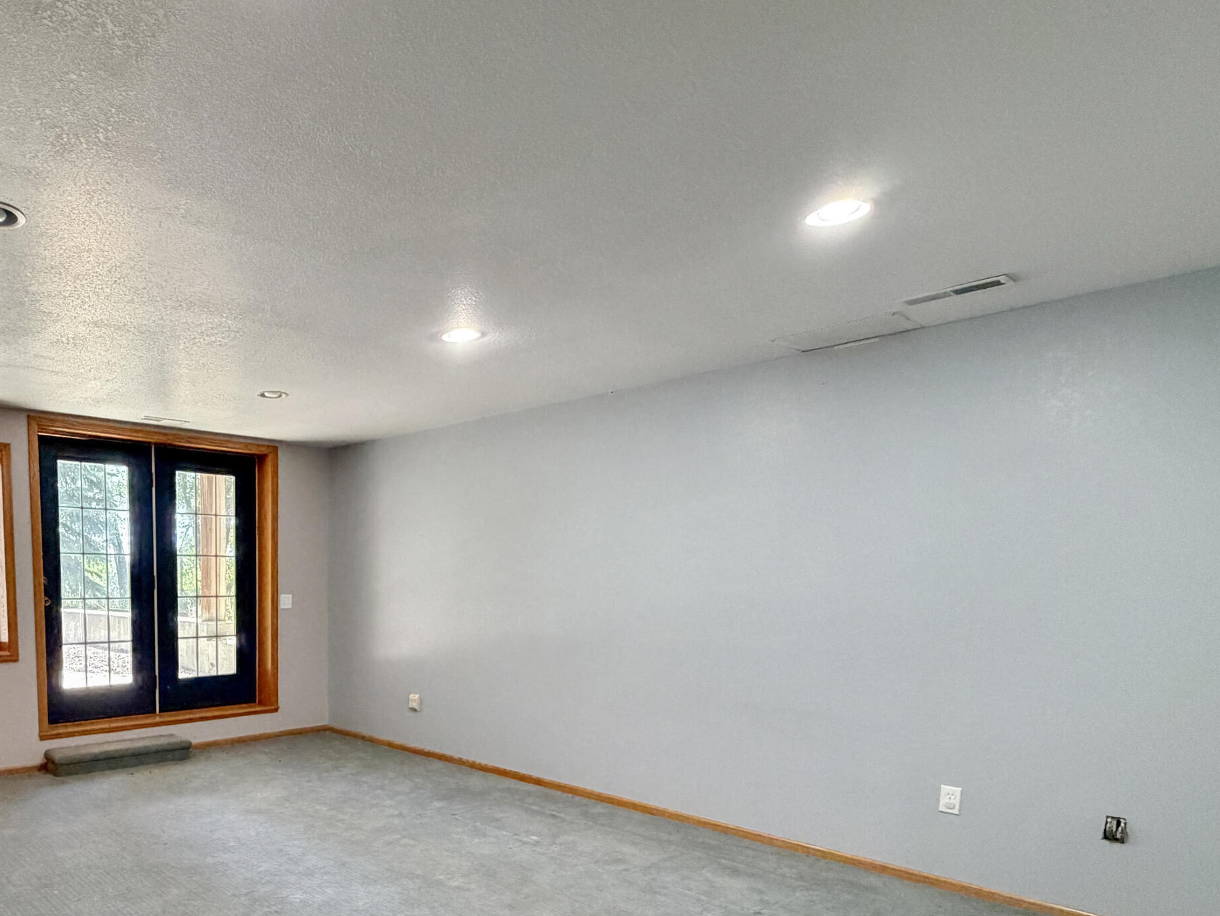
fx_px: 811
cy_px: 667
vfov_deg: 56.5
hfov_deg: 69.1
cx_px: 305
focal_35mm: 23
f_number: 2.2
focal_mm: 2.22
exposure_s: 1/60
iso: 500
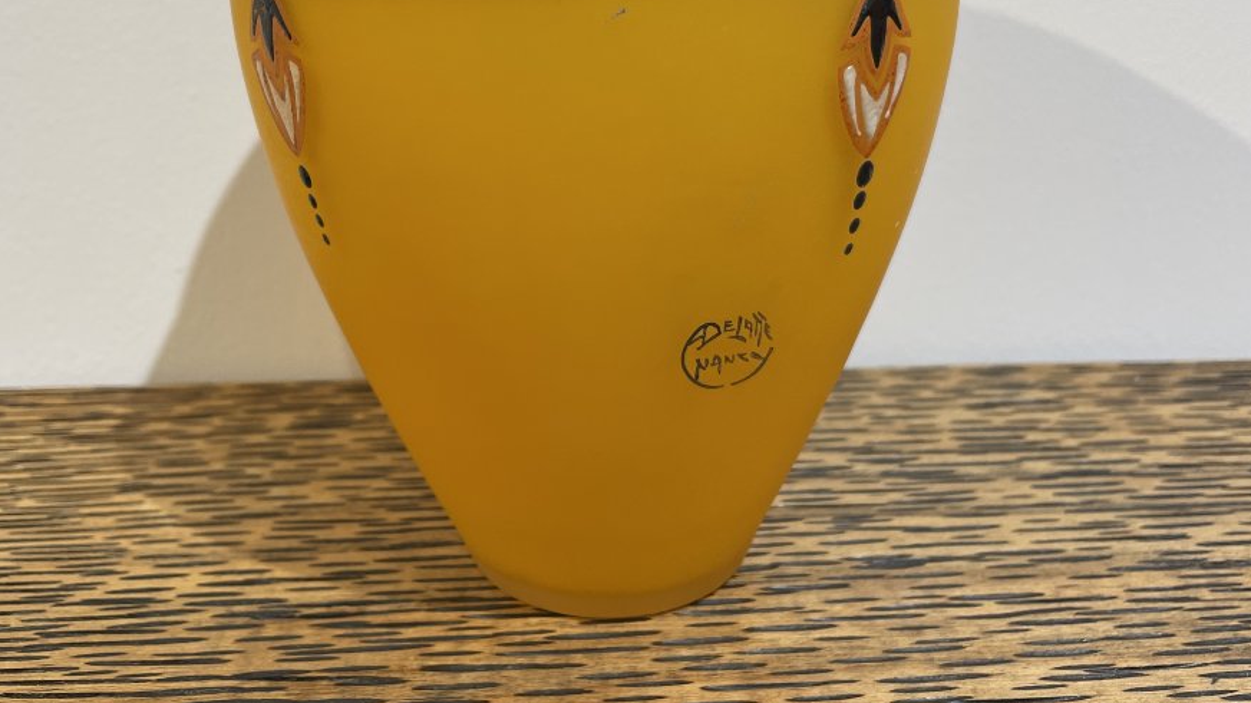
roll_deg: +1.0
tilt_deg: -5.8
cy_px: 47
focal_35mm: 39
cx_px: 621
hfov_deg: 51.6
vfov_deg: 29.0
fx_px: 1293
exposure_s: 1/100
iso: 40
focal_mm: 4.2
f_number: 1.6
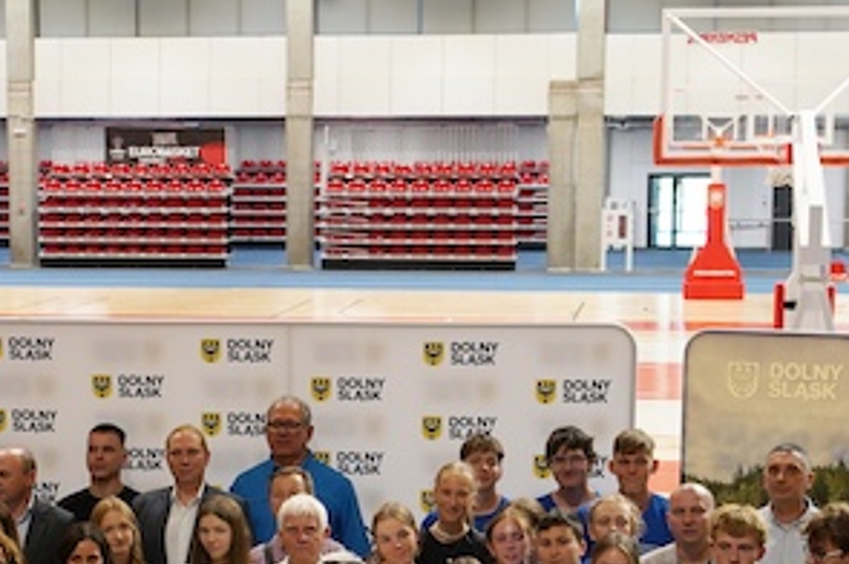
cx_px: 291
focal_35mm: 95
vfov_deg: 14.2
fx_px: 2238
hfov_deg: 21.4
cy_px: 519
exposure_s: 1/160
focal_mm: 35
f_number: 2.8
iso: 1600
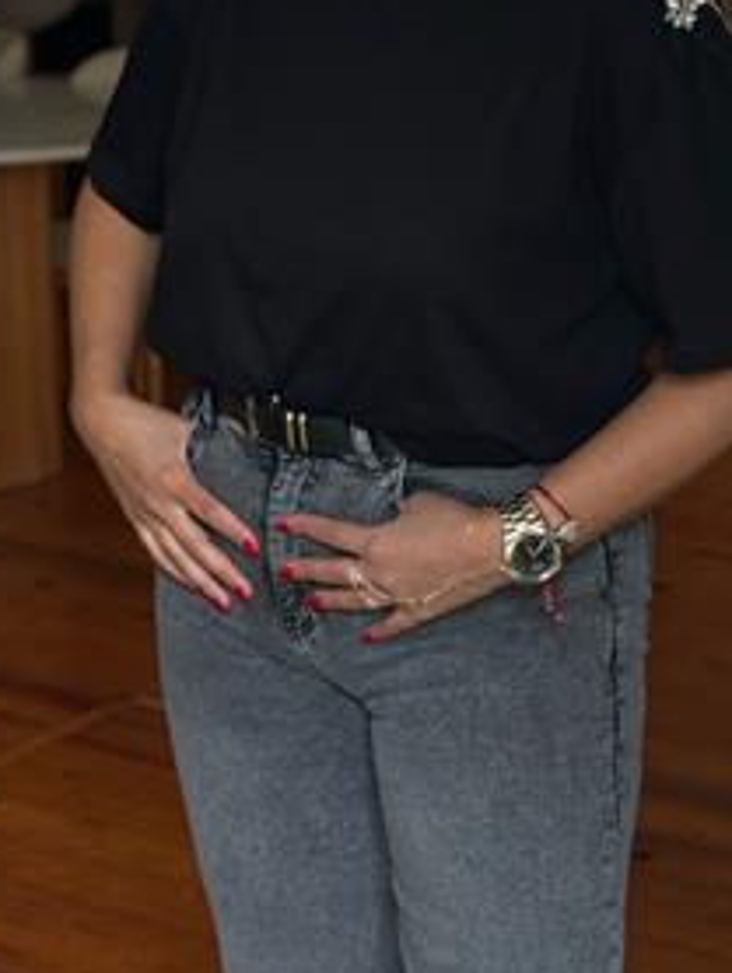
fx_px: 2590
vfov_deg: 21.1
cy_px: 243
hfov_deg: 16.1
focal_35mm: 92
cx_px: 427
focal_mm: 6.76
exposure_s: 1/50
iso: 200
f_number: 1.78
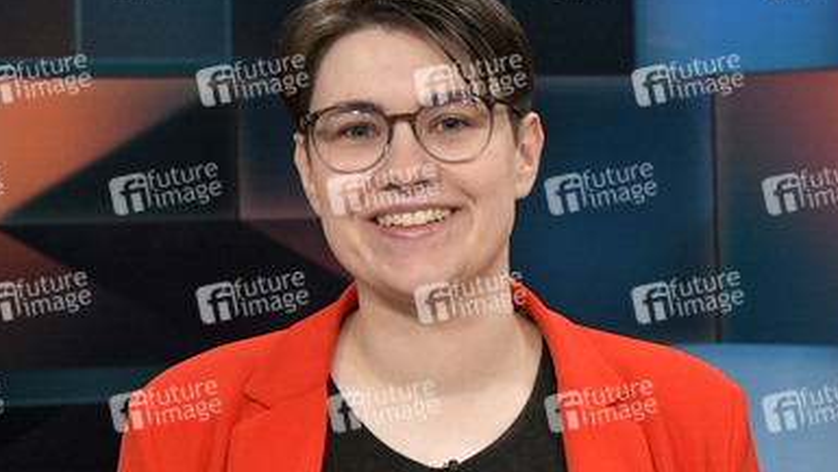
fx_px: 1089
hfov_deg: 42.1
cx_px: 412
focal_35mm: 49
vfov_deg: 24.5
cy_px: 244
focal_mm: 40
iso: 2500
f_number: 6.3
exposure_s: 1/200
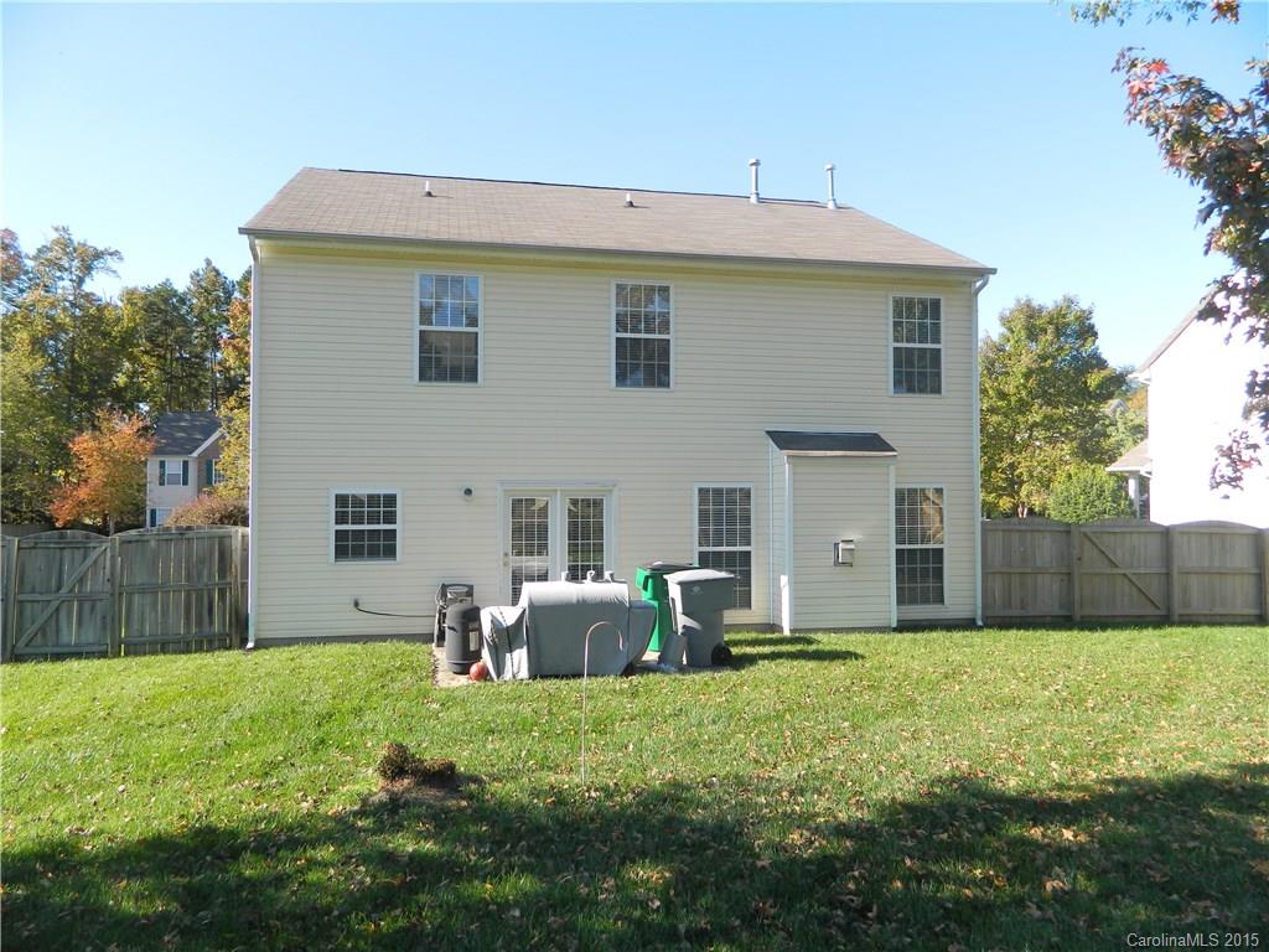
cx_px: 634
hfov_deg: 69.4
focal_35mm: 25
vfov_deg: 54.9
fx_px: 916
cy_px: 476
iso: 80
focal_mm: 4.5
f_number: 3.1
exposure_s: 1/320
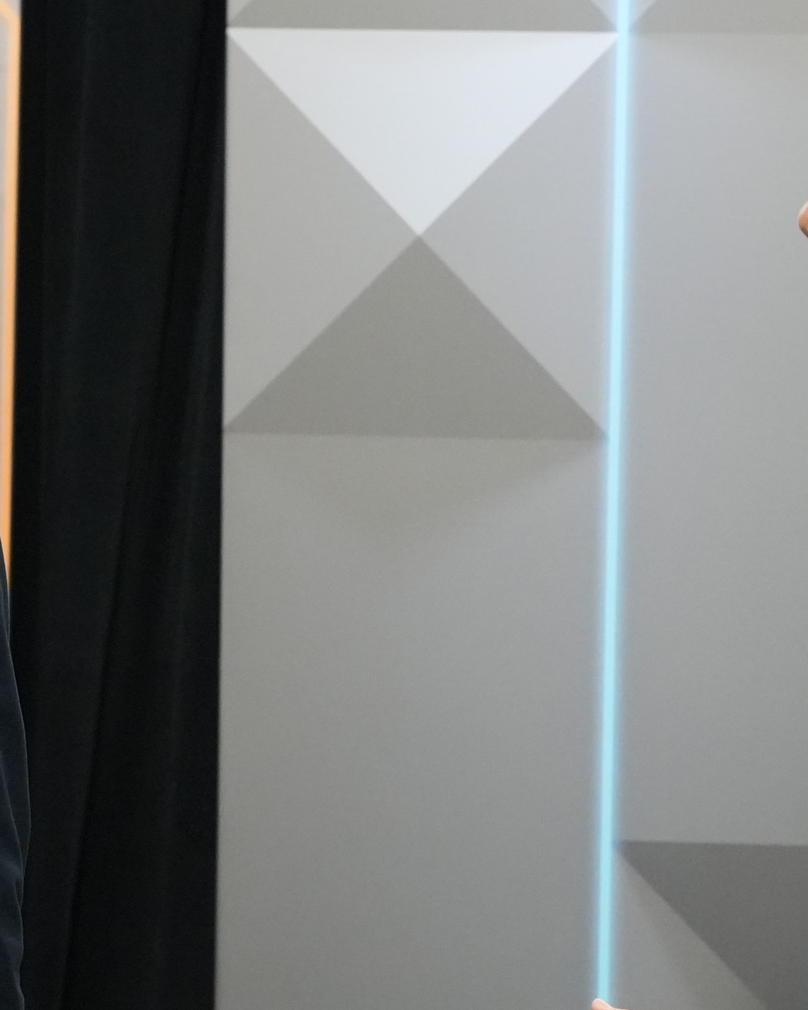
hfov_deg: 8.2
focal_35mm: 189
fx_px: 5654
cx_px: 472
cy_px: 899
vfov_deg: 10.2
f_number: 6.3
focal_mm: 62.7
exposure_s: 1/200
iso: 5000
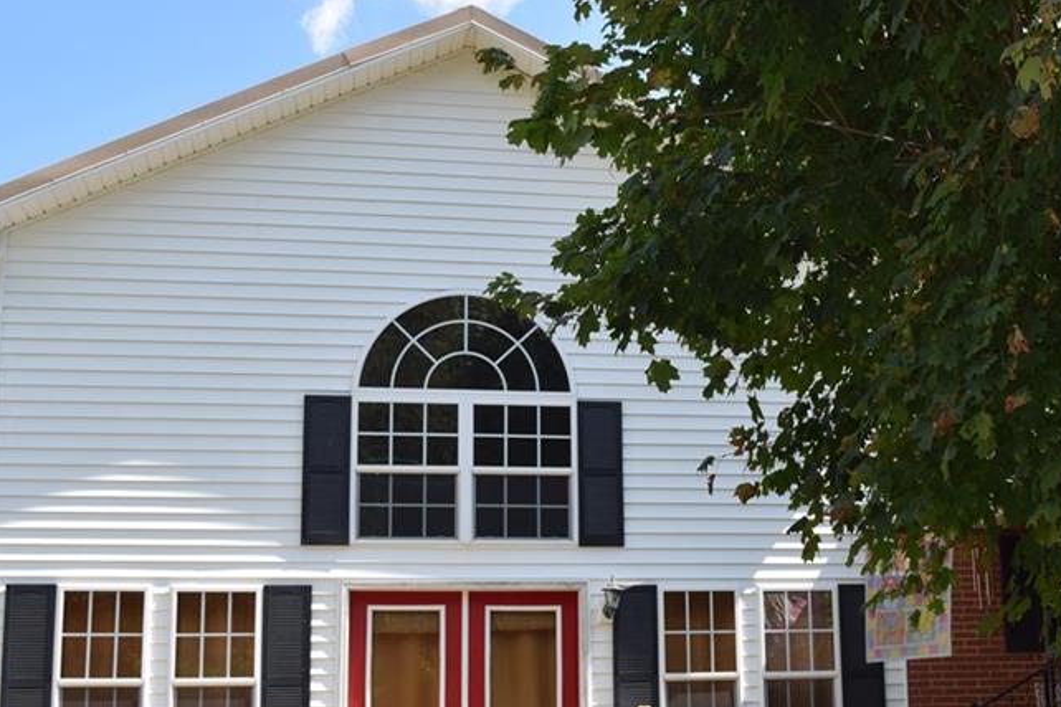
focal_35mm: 60
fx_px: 1762
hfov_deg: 32.9
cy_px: 428
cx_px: 788
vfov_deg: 22.7
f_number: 7.1
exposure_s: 1/200
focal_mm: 25
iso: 100
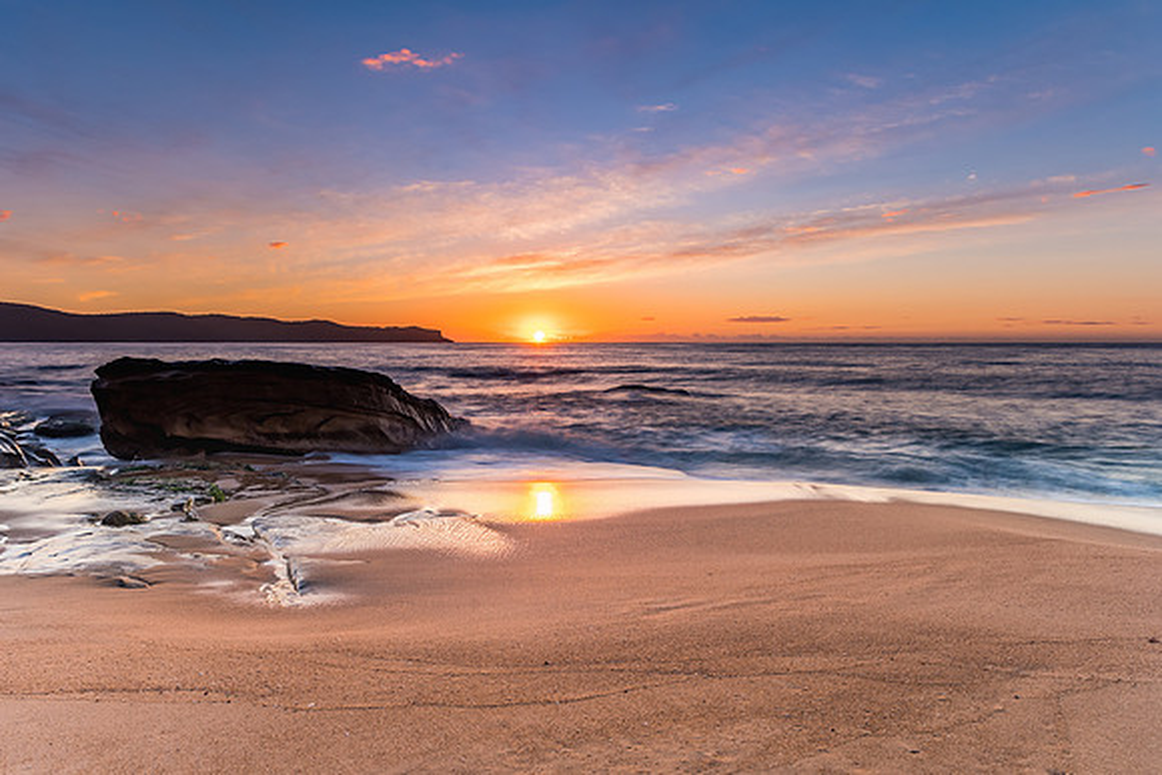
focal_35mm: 24
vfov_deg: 52.8
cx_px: 581
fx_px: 781
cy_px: 388
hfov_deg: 73.3
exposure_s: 2
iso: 50
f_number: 11
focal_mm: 16
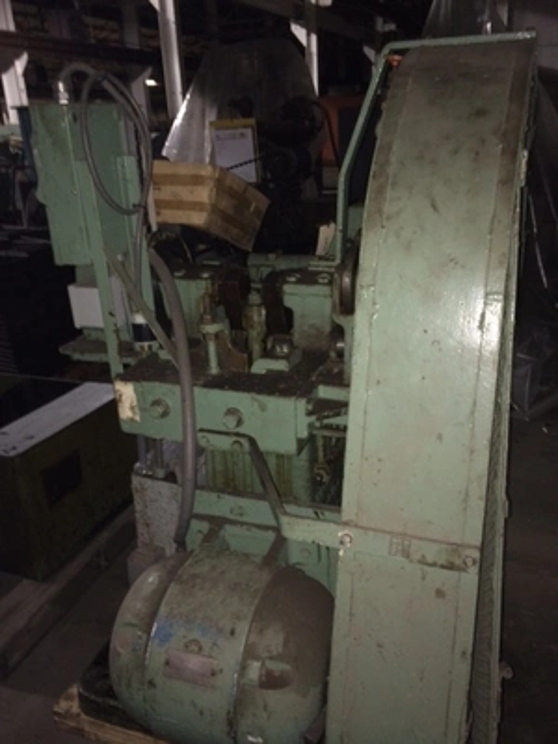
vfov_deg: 61.7
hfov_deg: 48.2
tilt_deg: -20.6
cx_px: 279
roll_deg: +4.5
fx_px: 623
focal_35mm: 29
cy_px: 372
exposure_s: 1/16
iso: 250
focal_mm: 4.15
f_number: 2.2
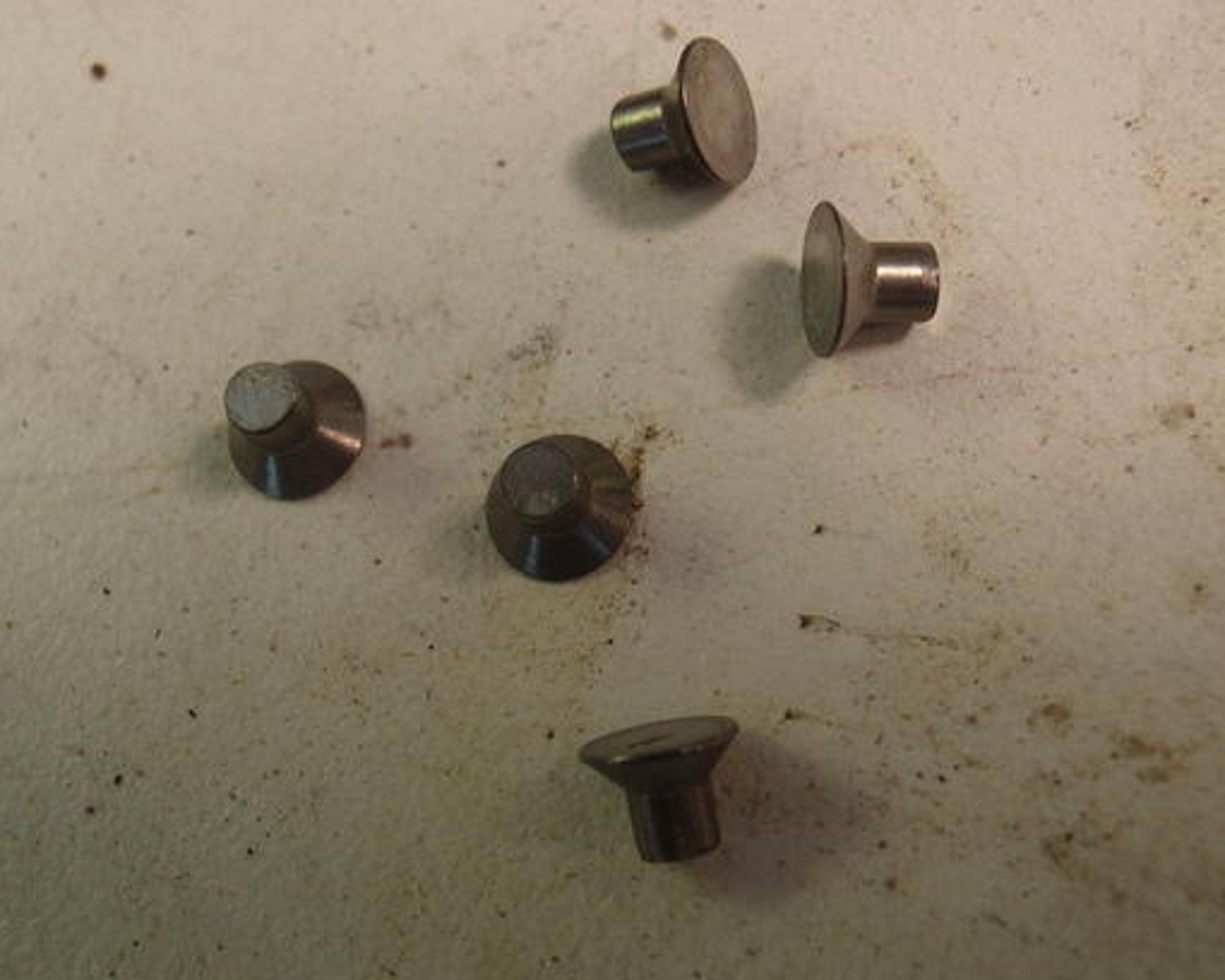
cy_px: 495
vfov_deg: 30.8
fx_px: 1777
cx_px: 593
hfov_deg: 38.0
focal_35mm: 49
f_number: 3.9
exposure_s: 1/40
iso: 125
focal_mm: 7.25
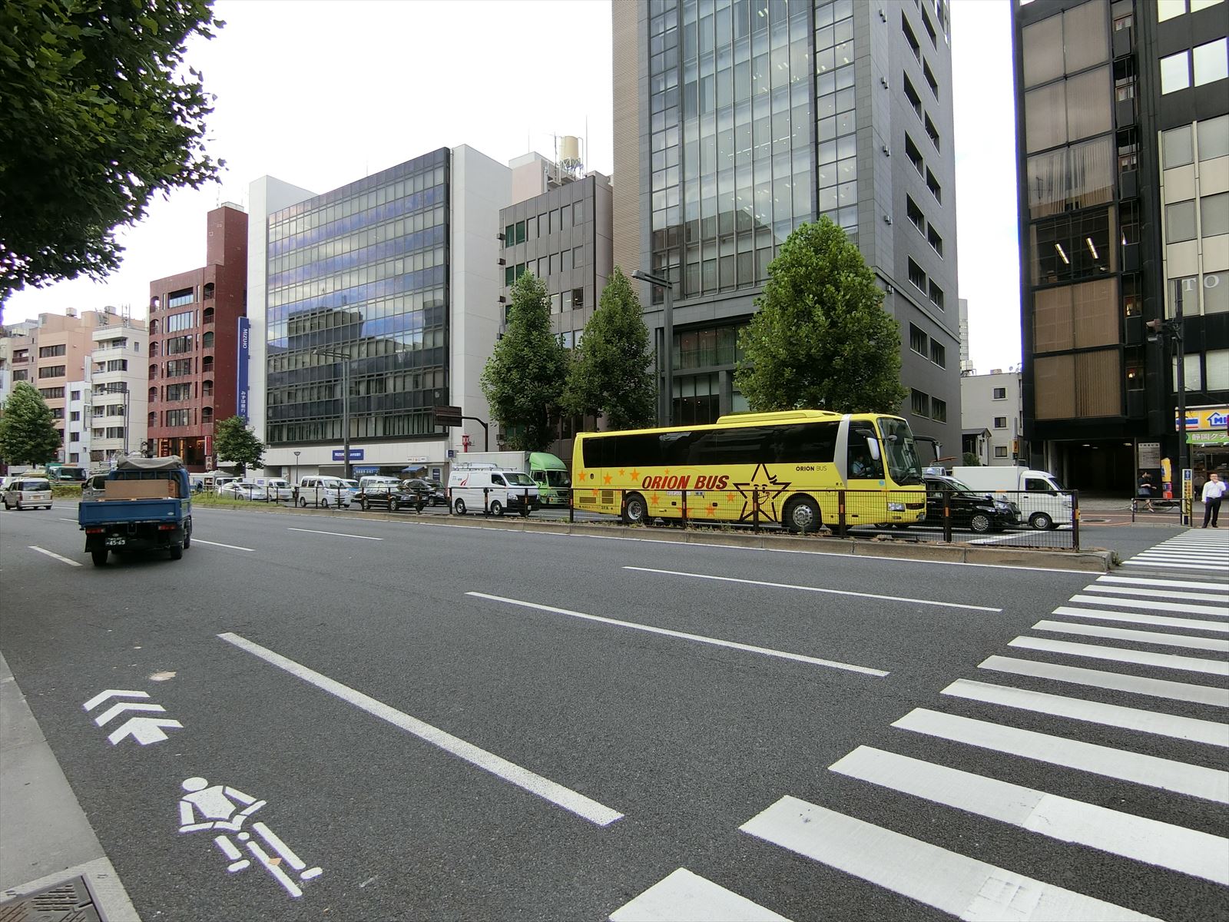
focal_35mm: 19
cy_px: 461
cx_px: 614
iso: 80
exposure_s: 1/400
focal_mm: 4.06
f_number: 2.7
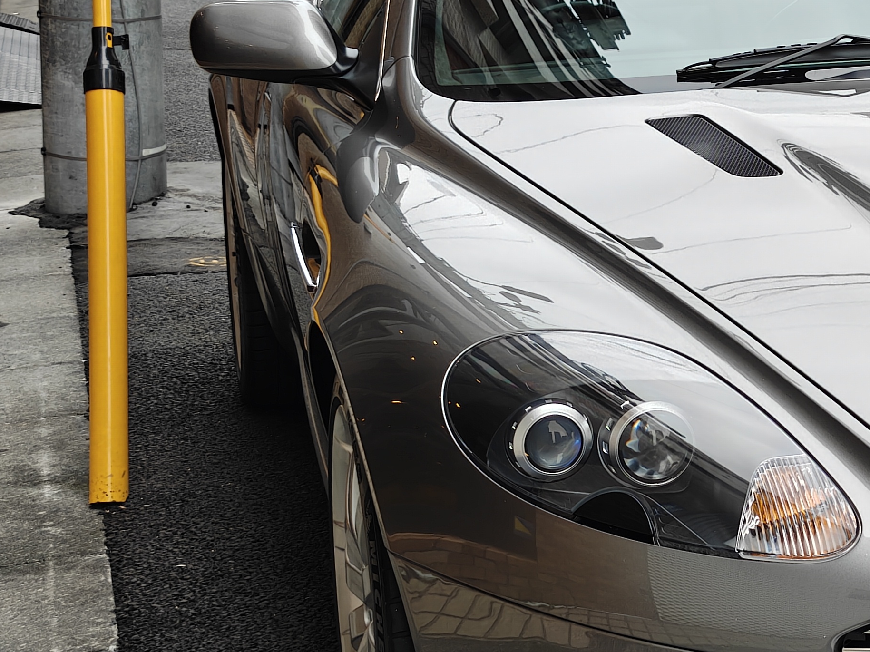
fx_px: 2814
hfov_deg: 17.0
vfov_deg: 13.2
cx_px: 962
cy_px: 393
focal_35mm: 112
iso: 50
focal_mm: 6.57
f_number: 1.68
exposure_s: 1/109
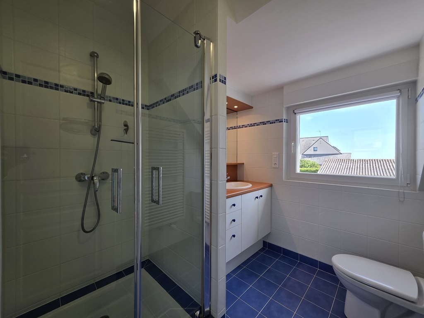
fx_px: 159
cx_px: 212
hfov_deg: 106.2
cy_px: 159
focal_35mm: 13
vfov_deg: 89.9
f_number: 1.9
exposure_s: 1/100
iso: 20
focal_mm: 2.2
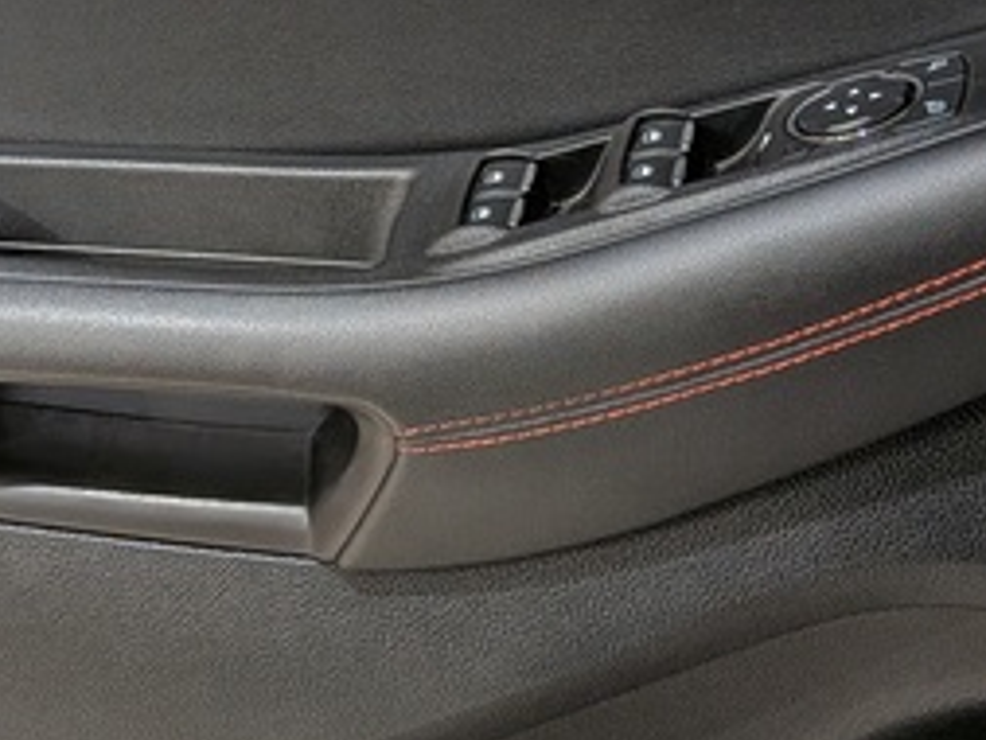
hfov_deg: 20.1
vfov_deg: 15.3
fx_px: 2764
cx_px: 296
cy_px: 347
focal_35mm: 97
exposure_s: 1/191
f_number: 1.7
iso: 28
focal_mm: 4.53
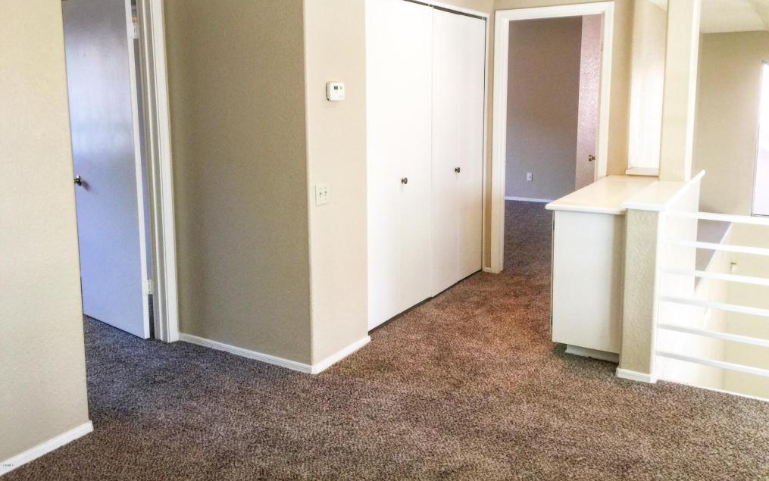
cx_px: 382
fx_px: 650
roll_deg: -2.5
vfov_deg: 40.4
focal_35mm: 31
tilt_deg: -5.7
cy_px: 192
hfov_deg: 61.2
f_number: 2.2
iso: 50
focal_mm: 4.15
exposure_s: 1/30
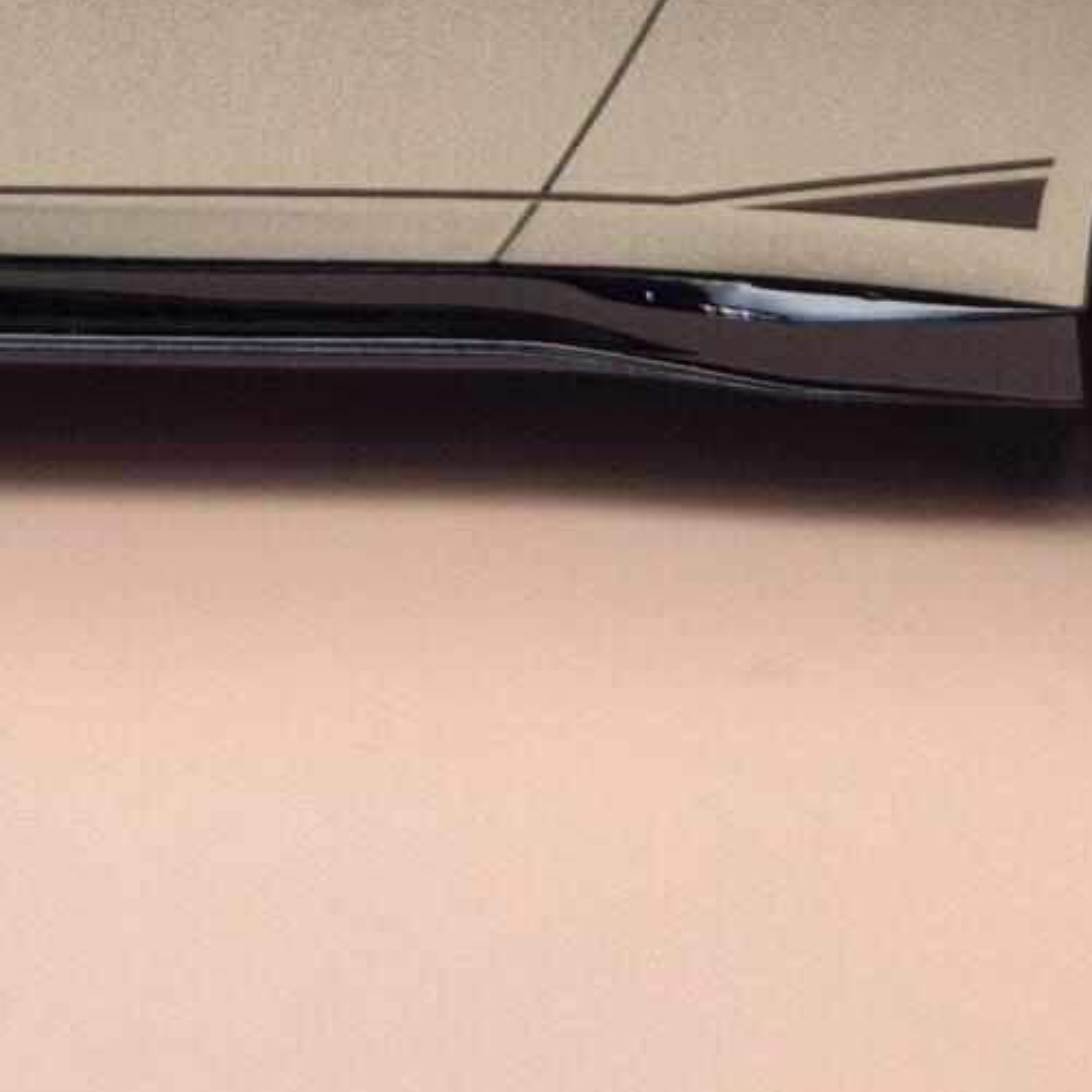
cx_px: 192
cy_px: -535
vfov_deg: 15.5
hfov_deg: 16.6
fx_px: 3712
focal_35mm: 104
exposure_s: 1/135
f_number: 1.8
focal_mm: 5.4
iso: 50
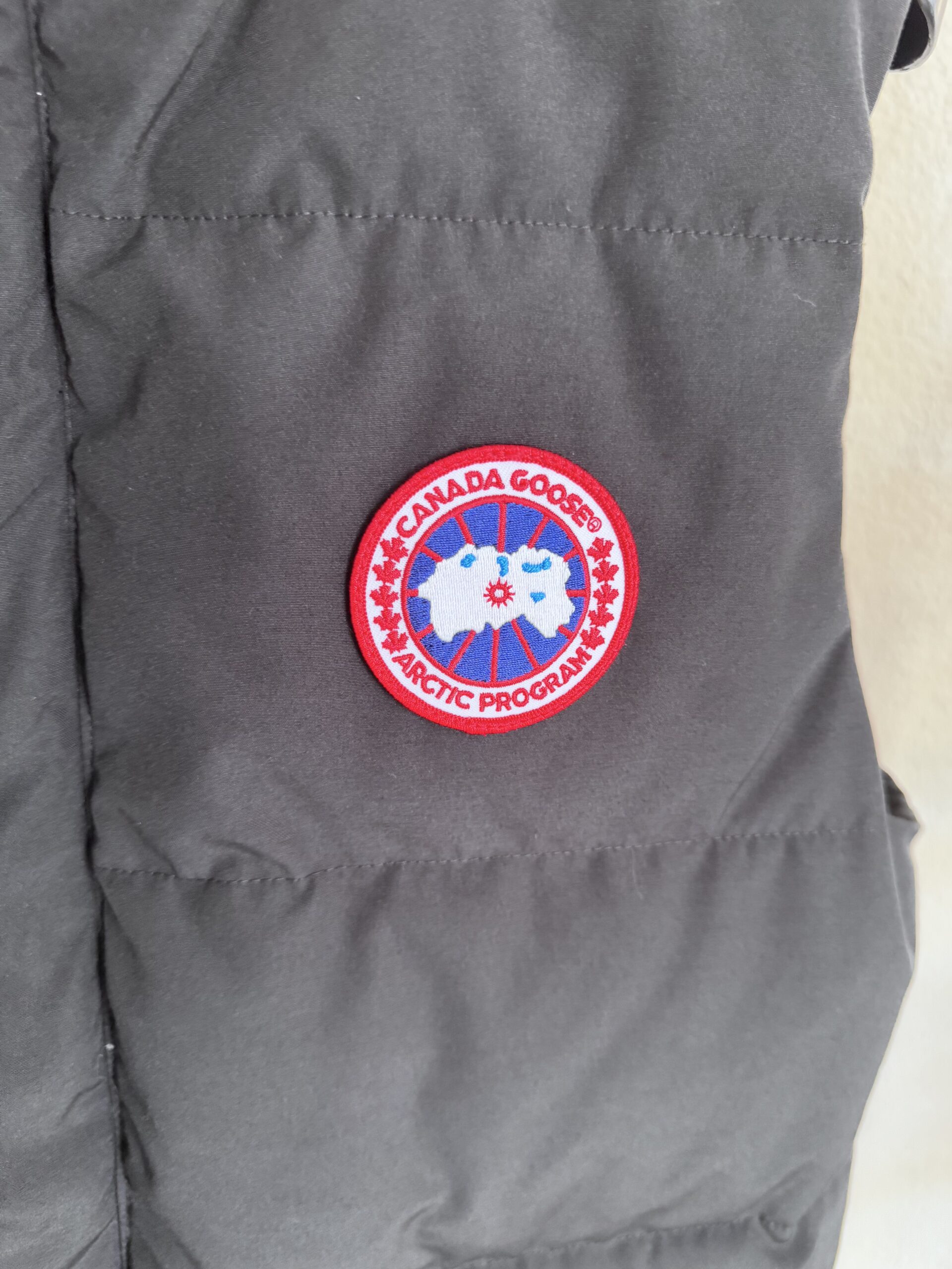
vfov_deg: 71.6
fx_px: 880
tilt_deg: -16.9
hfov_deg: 56.8
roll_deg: -4.8
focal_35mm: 24
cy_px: 634
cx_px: 476
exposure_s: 1/60
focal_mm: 6.76
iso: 500
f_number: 1.78
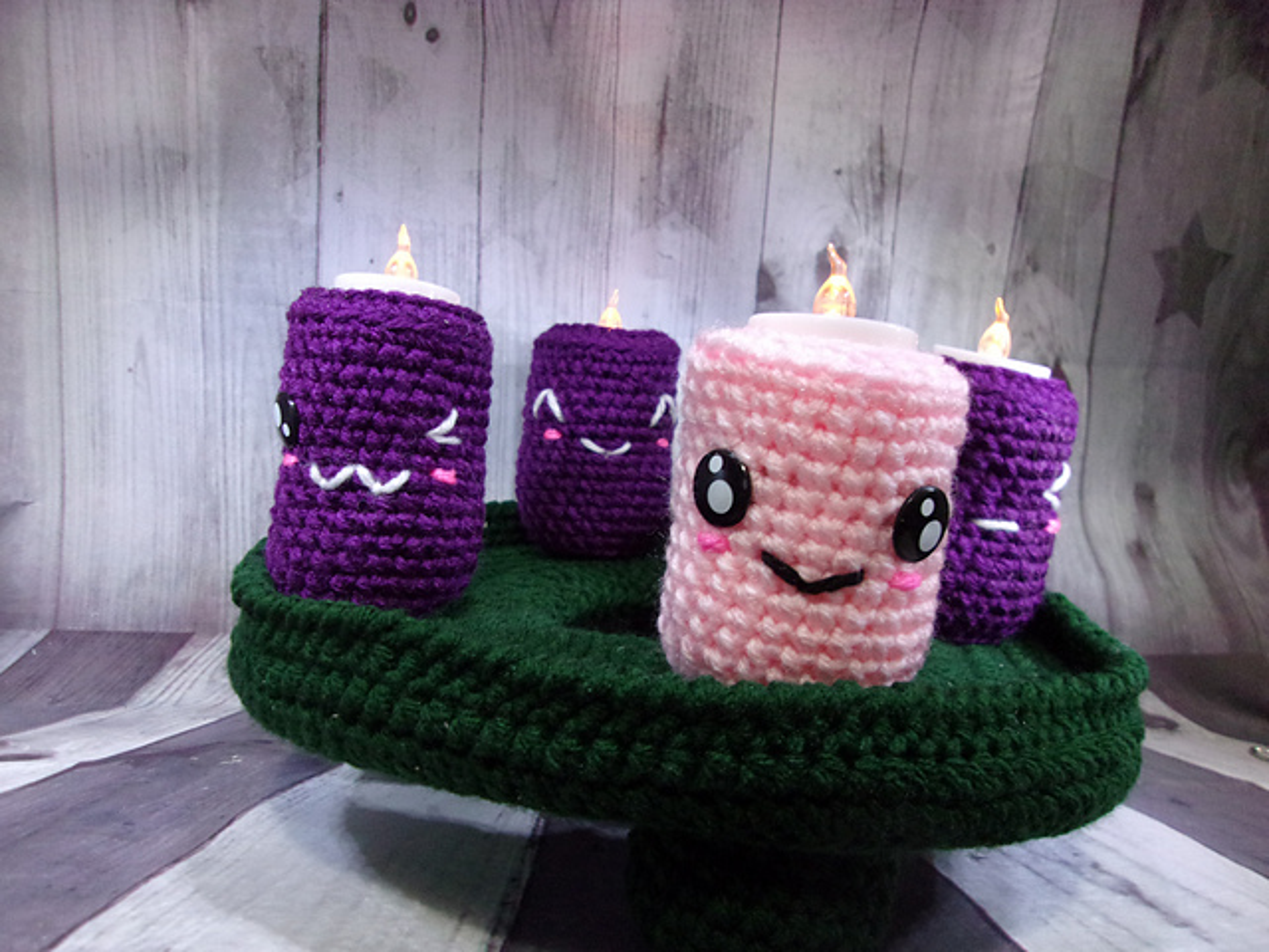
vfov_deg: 51.4
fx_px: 990
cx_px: 634
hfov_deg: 65.3
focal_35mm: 27
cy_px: 476
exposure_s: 1/30
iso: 400
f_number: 3
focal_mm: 4.9
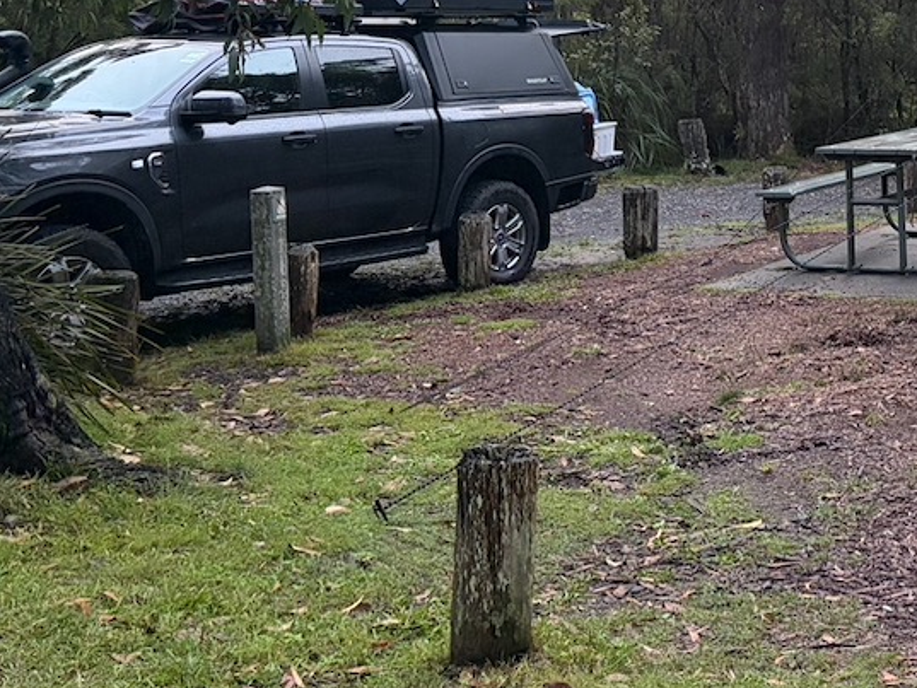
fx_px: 1643
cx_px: 955
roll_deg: +0.7
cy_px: 53
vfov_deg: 23.0
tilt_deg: -3.1
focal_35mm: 62
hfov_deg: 28.8
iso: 400
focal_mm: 5.96
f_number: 1.6
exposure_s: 1/60
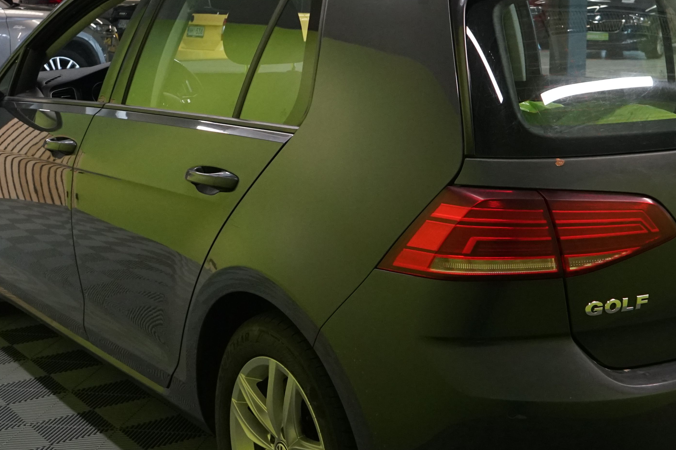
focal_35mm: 60
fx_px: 1127
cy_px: 213
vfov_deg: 22.6
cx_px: 416
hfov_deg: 33.3
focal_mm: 28
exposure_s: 1/30
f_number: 7.1
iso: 2500
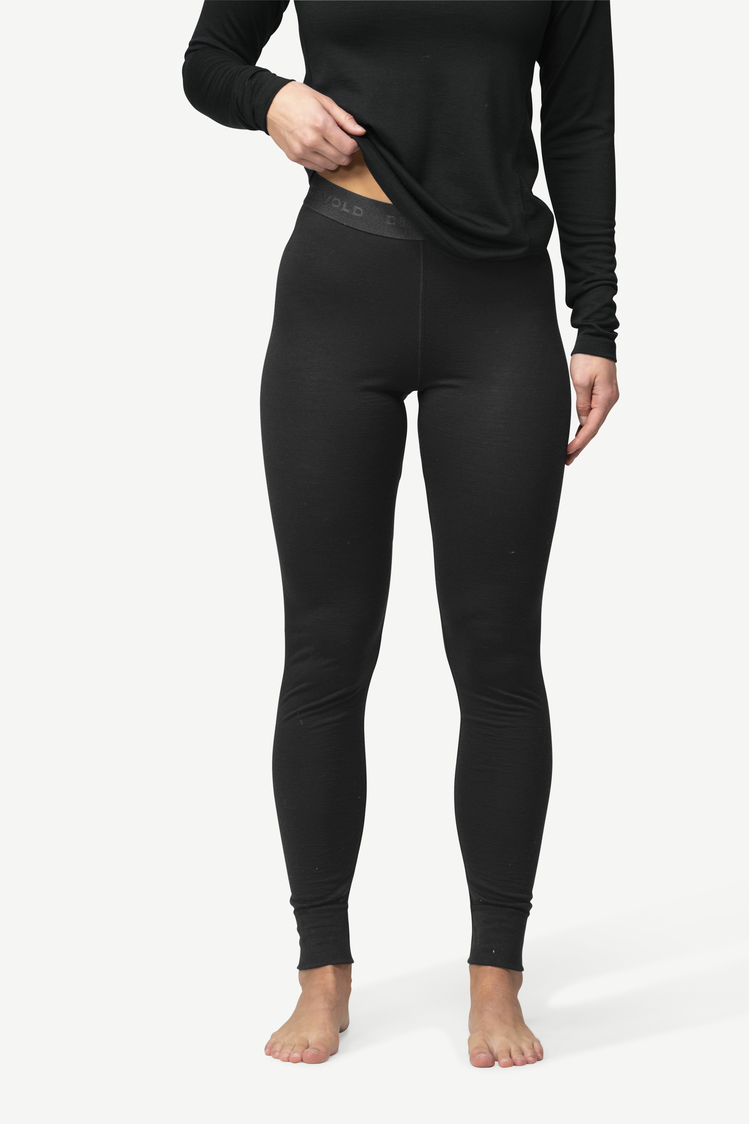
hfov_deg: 11.2
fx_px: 3807
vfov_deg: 16.8
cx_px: 374
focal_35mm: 122
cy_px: 562
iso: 500
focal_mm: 122
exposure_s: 1/60
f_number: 5
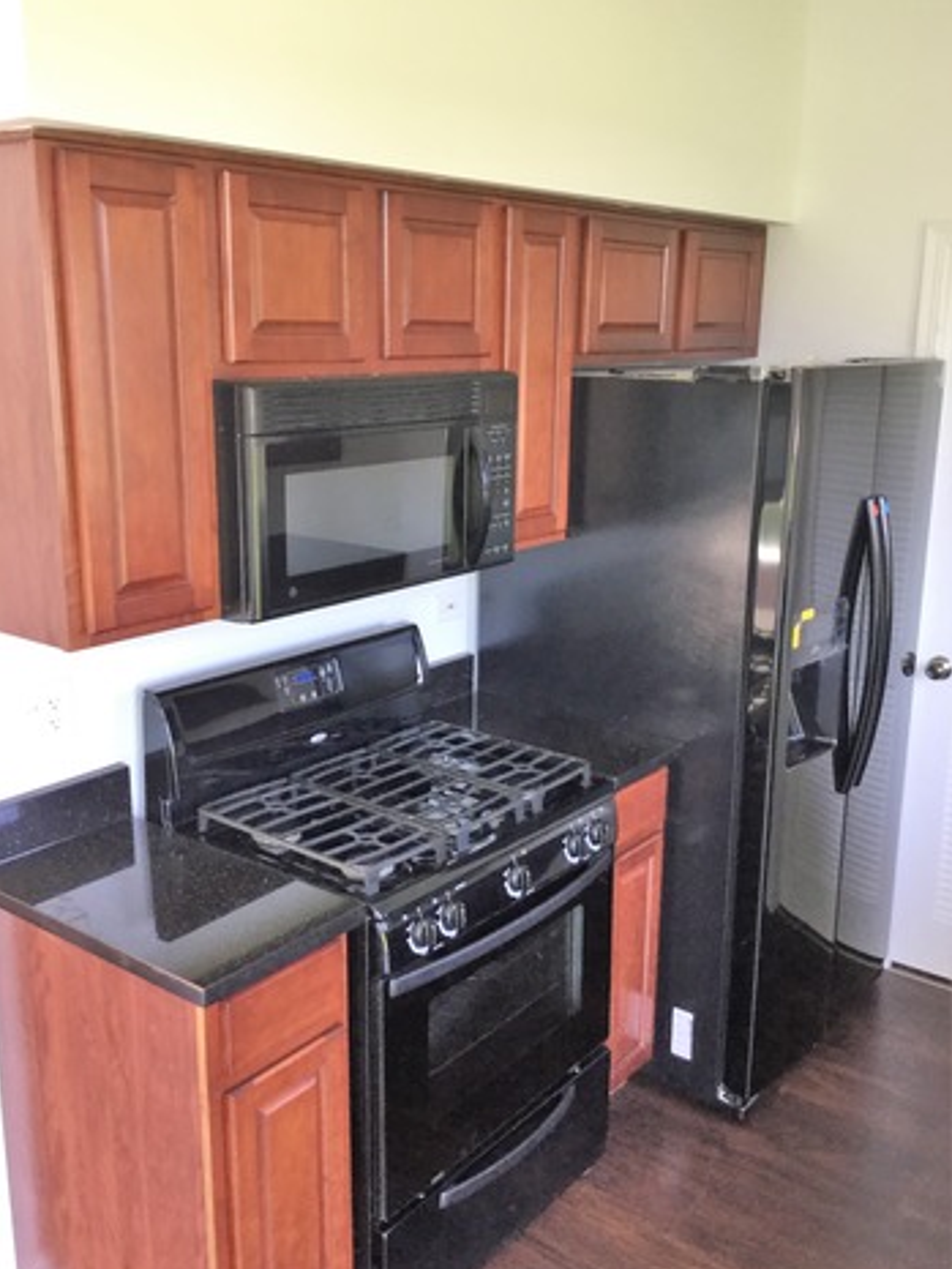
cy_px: 628
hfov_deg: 44.2
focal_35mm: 32
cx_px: 464
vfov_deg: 56.8
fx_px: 1173
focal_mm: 3.3
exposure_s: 1/30
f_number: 2.4
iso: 50
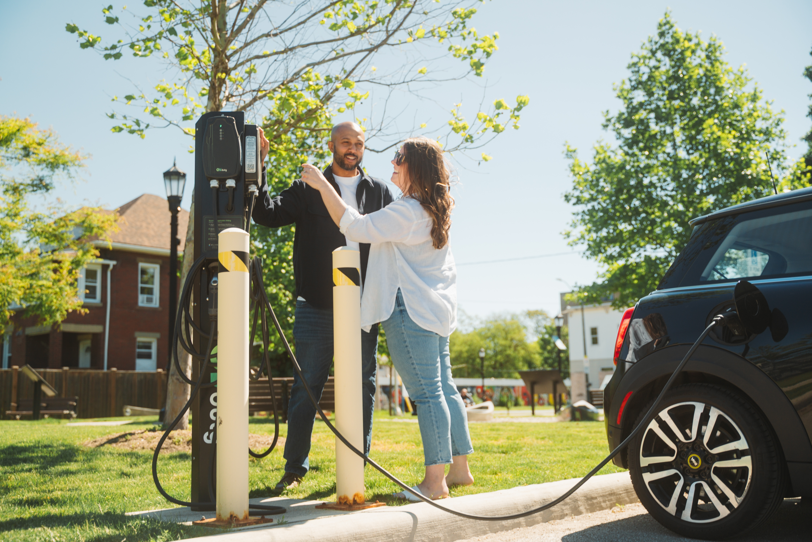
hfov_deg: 50.7
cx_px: 406
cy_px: 271
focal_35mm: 38
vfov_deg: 35.1
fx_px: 858
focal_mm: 38
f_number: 2.8
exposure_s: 1/250
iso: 200
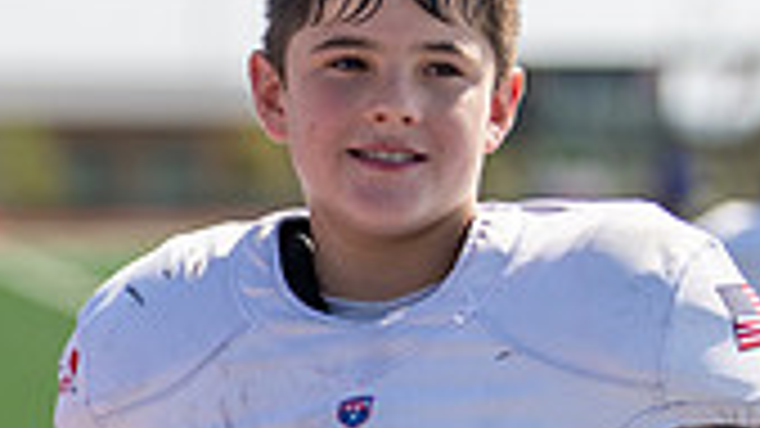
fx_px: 3869
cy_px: 401
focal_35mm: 192
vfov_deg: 6.3
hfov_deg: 11.1
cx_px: 31
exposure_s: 1/10000
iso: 100
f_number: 1.2
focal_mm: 50
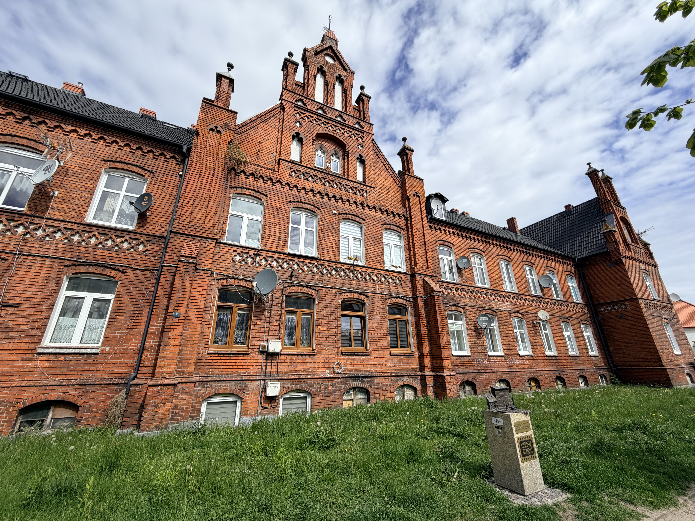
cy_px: 260
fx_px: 281
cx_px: 348
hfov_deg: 102.1
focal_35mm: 14
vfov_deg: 85.7
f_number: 2.2
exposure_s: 1/1087
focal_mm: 2.22
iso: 20
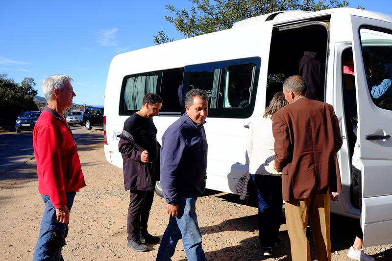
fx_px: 381
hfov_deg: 54.4
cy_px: 130
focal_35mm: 35
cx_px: 196
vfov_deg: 37.8
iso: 400
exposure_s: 1/2400
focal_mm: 23
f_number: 4
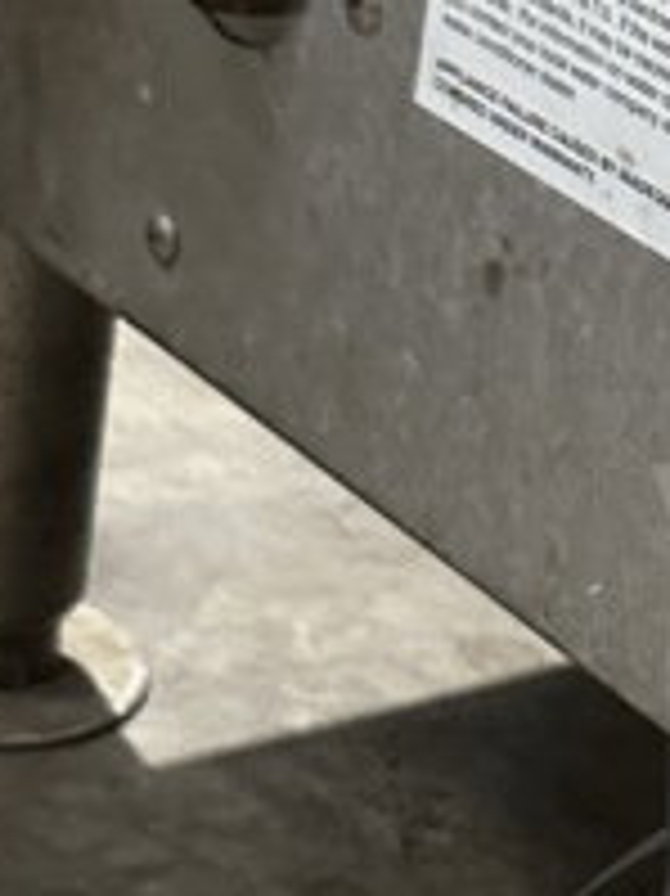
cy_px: 822
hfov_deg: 14.0
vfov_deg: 19.6
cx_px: 1052
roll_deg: -20.1
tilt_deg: -29.0
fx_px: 2532
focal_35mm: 98
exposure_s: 1/59
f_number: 1.78
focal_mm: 6.86
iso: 1000
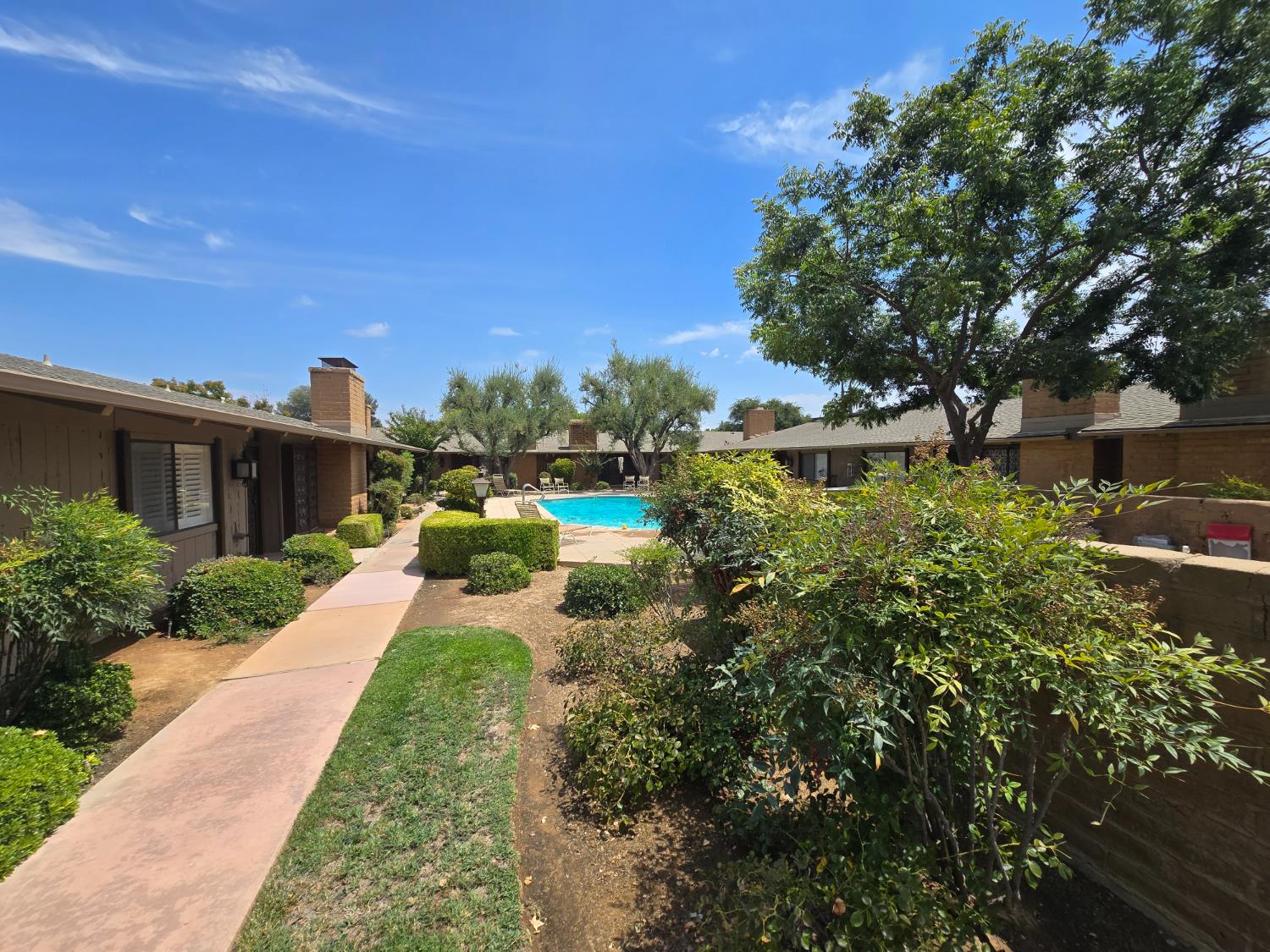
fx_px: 477
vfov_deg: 89.9
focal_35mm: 13
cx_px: 635
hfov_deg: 106.2
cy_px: 476
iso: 50
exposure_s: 1/2175
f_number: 2.2
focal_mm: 2.2
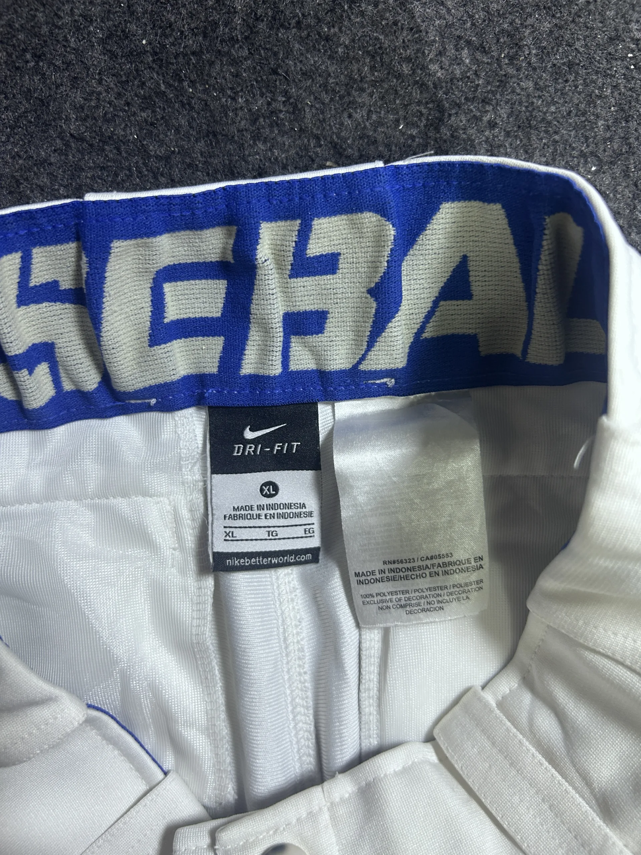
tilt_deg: -66.0
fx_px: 642
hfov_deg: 53.1
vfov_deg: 67.3
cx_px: 320
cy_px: 428
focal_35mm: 26
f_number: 1.5
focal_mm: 5.7
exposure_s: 1/50
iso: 125
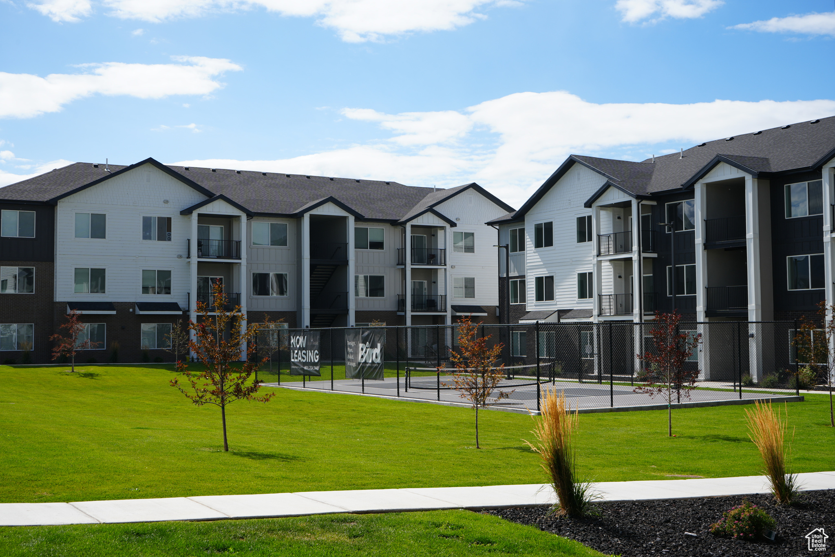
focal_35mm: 43
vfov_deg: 31.2
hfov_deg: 45.4
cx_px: 418
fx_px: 997
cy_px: 278
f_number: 10
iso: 100
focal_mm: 43
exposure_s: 1/160
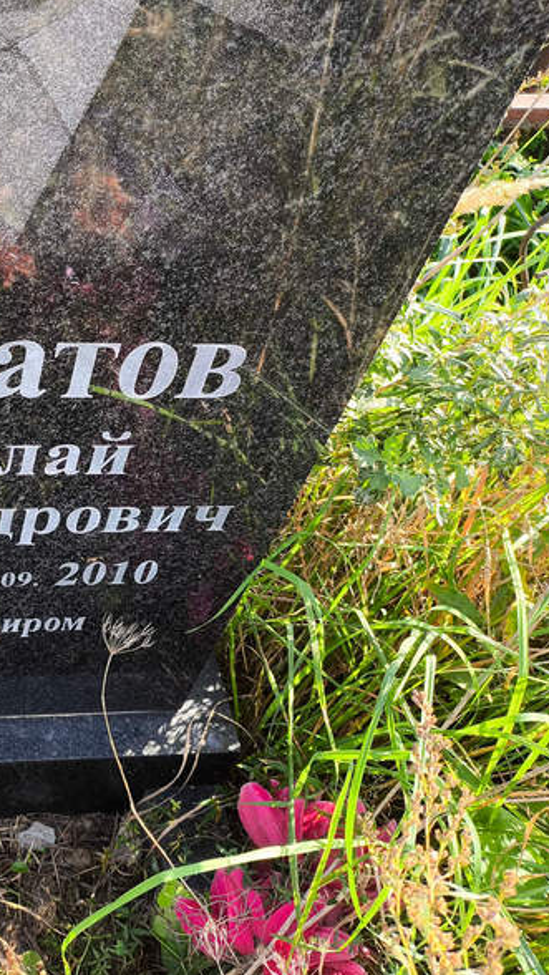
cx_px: -12
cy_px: 484
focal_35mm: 37
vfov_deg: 54.0
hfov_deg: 29.7
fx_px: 957
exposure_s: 1/187
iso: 50
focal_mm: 4.71
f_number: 1.7
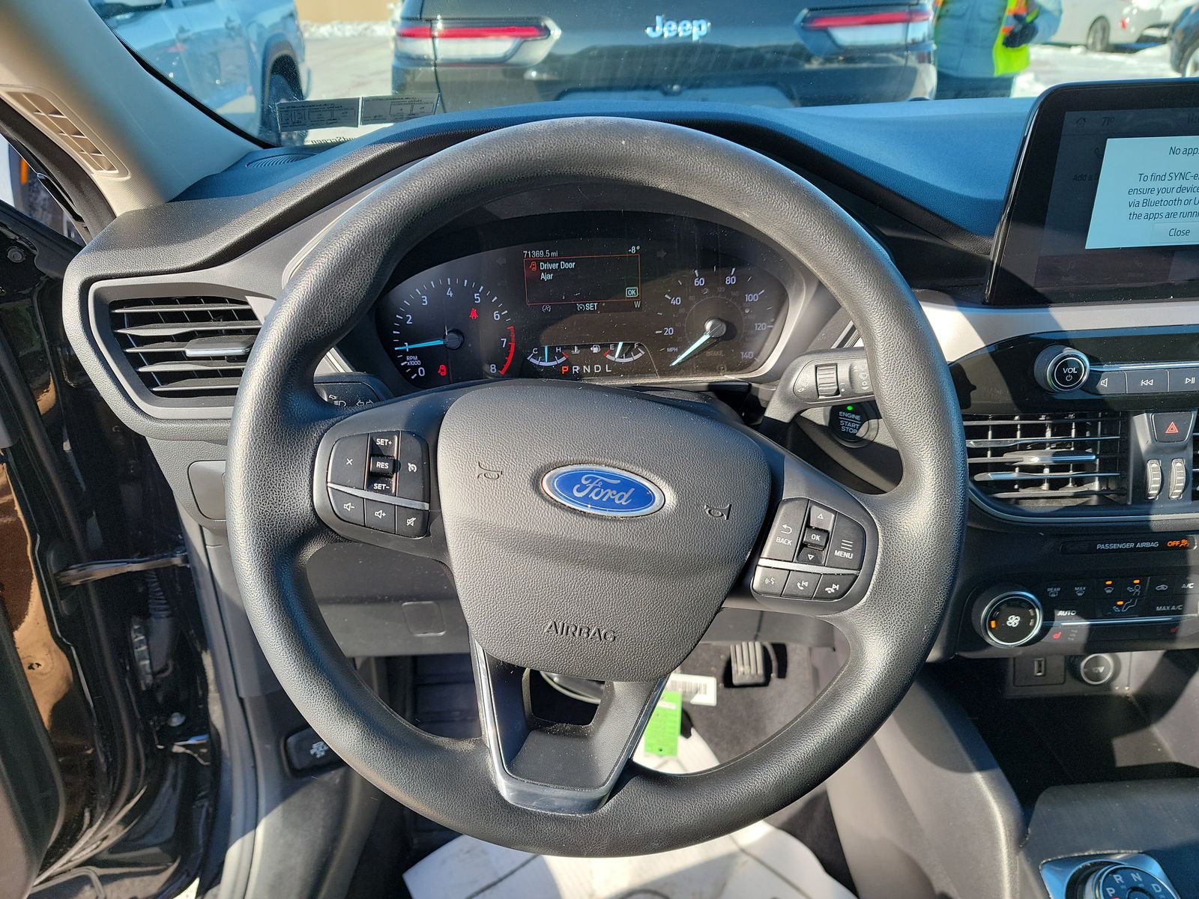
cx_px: 600
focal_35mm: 24
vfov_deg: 56.8
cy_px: 450
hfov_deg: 71.6
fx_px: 831
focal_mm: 6.7
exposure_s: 1/124
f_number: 1.8
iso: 50
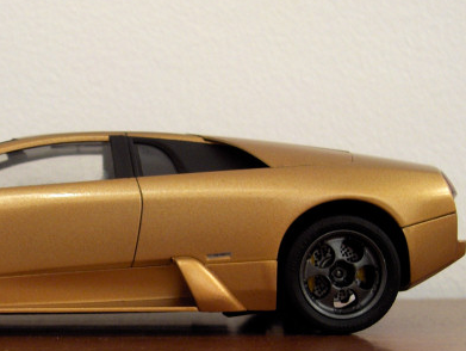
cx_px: 104
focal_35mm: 90
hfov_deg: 21.5
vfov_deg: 16.3
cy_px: 277
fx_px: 1213
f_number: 2.9
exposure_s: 1/2.25
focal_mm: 9
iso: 100
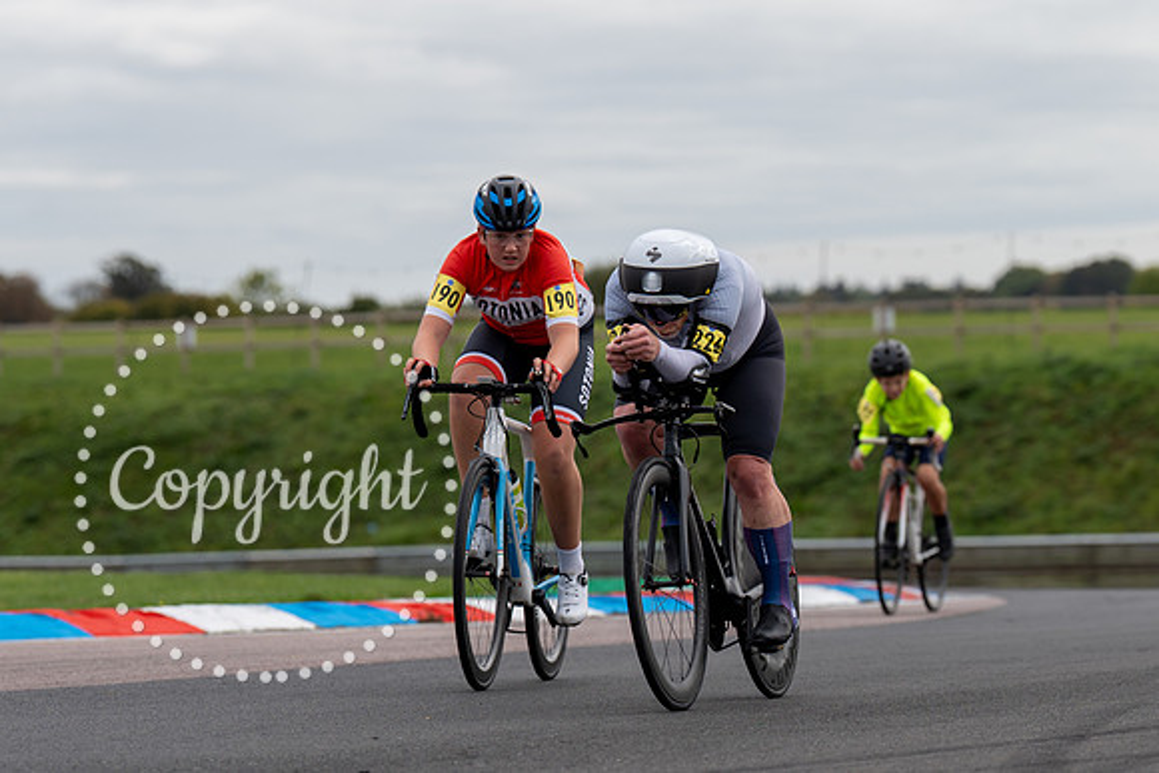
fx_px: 6753
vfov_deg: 6.6
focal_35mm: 210
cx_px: 710
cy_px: 501
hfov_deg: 9.8
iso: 125
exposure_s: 1/1000
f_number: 3.5
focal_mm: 129
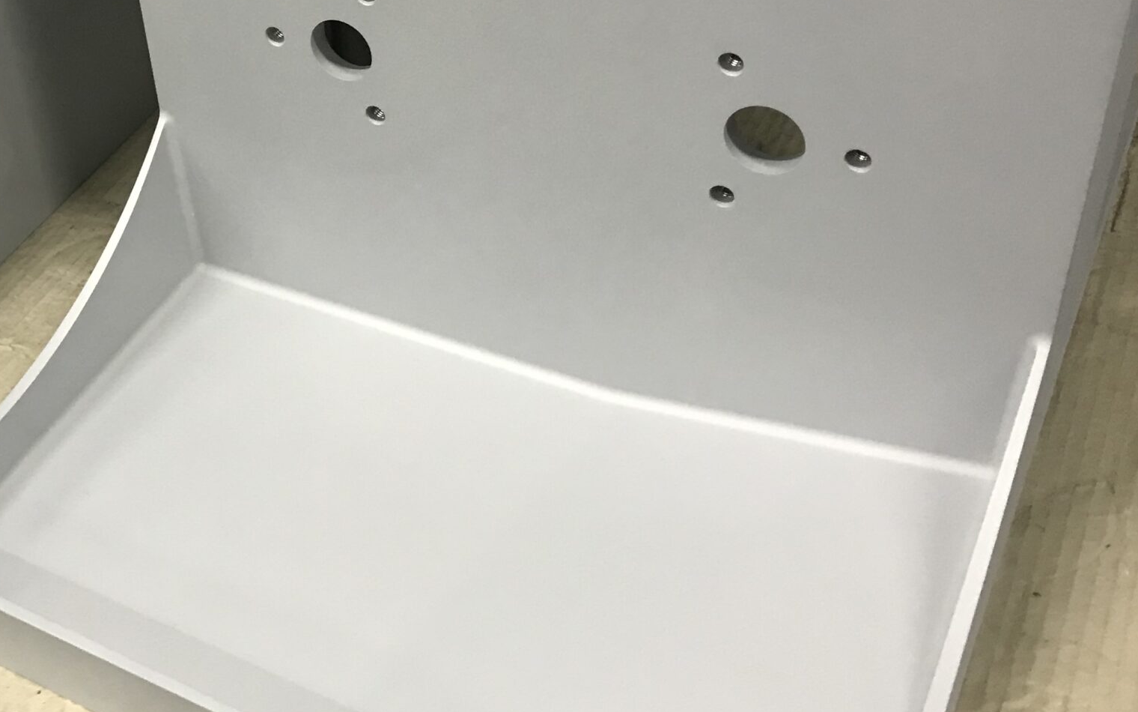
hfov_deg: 38.8
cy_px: 169
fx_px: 1551
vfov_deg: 25.5
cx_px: 231
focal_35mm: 50
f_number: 1.8
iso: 64
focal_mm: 3.99
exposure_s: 1/17
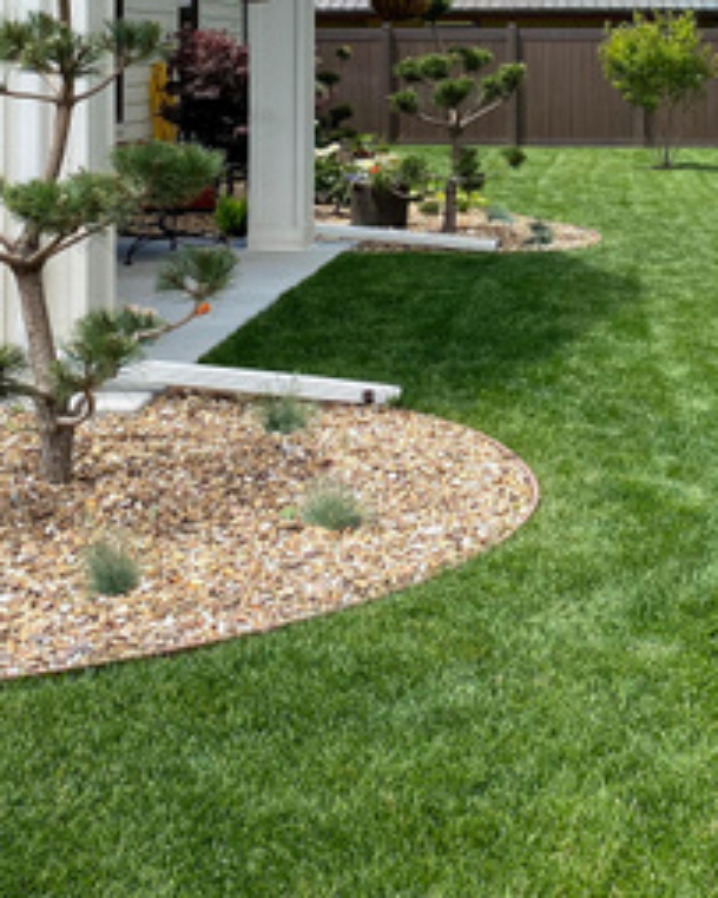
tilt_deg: +0.3
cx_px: 531
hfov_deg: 23.6
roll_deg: +0.1
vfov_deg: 28.3
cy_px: 60
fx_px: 1701
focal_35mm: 64
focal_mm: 4.25
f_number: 1.8
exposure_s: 1/1585
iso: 32
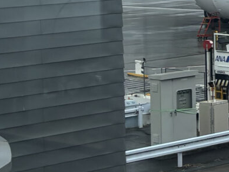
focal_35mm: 171
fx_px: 1132
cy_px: -65
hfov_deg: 9.7
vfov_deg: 8.5
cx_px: 620
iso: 50
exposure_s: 1/781
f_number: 1.6
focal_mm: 5.96
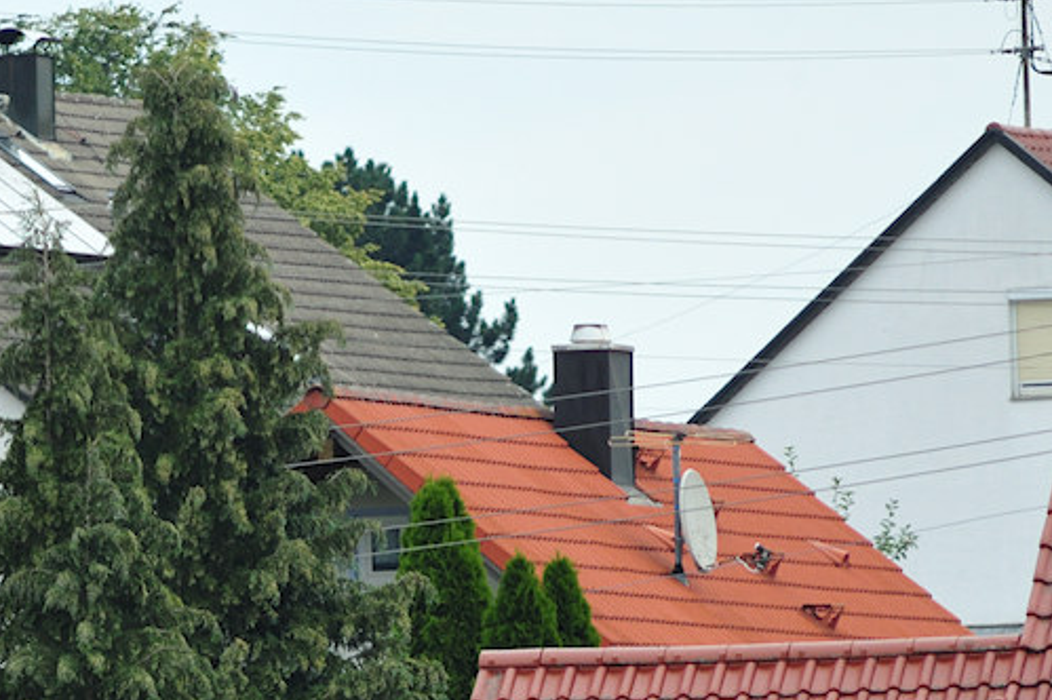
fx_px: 21055
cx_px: 160
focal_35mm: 721
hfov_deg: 2.9
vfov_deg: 1.9
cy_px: 483
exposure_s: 1/1000
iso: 800
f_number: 5.6
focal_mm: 300
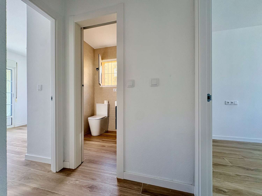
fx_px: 106
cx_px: 131
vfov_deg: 85.7
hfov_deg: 102.1
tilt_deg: +0.5
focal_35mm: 14
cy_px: 98
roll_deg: +0.7
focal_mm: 2.22
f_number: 2.2
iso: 80
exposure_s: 1/133
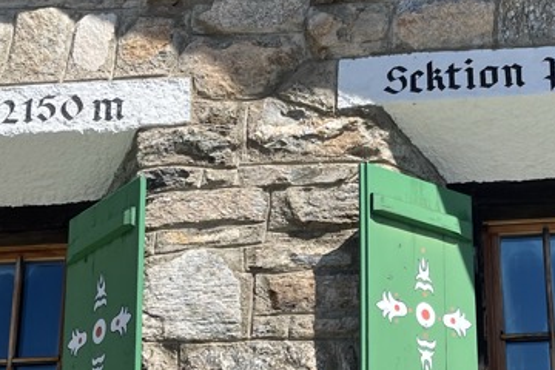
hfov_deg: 26.1
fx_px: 1187
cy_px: 293
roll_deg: +0.1
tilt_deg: +18.1
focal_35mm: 77
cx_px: 379
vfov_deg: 17.6
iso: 50
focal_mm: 5.1
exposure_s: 1/2967
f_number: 1.6
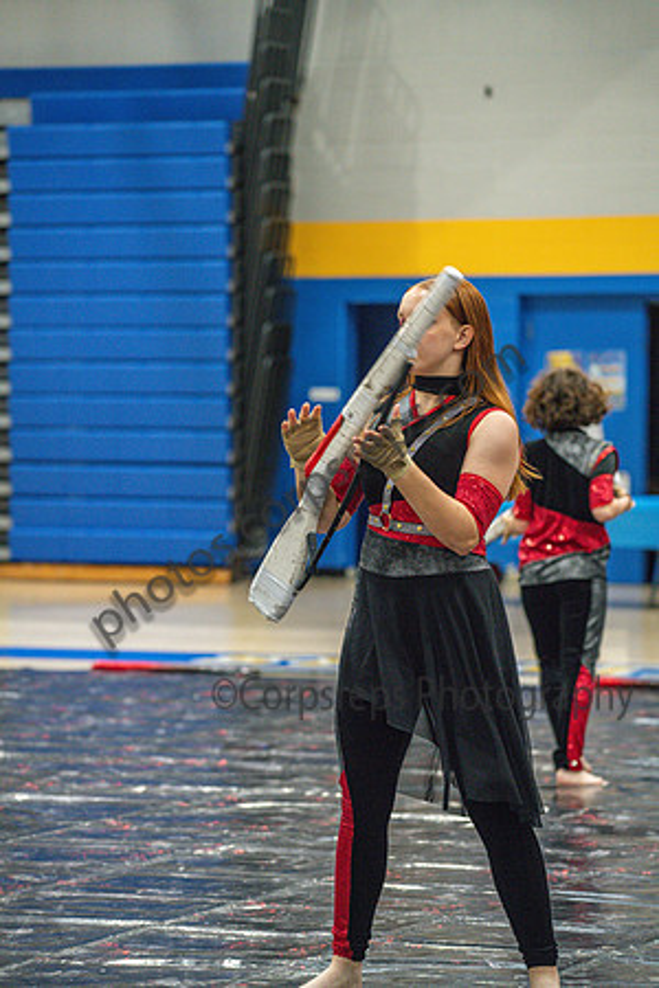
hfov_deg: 10.2
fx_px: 3707
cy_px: 494
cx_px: 330
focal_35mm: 135
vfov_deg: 15.2
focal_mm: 135
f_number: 4
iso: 6400
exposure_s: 1/500
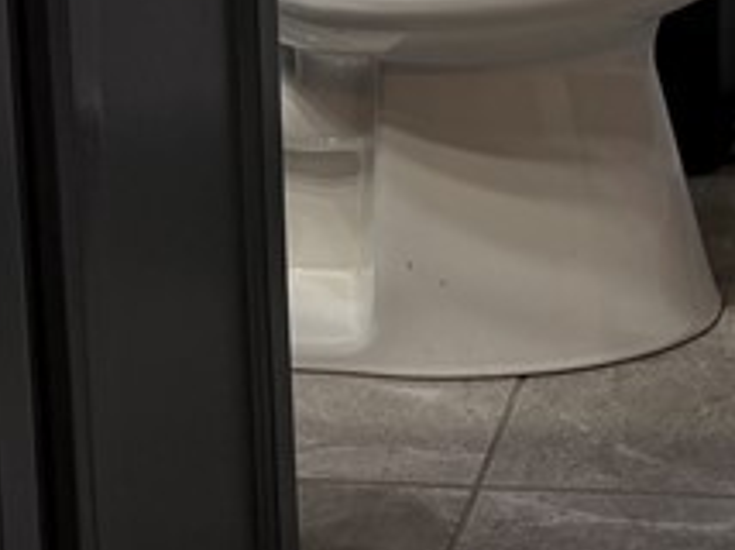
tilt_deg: -7.5
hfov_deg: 16.4
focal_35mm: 115
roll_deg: +0.6
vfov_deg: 11.4
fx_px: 2439
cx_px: 879
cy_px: -605
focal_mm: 6.76
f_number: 1.78
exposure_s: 1/60
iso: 125
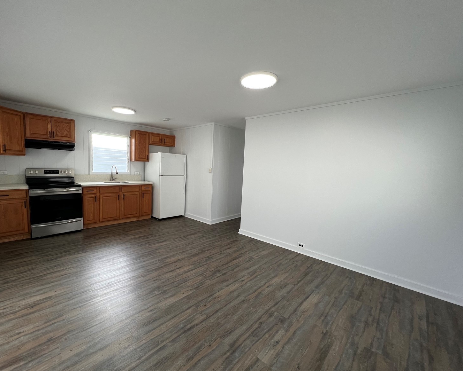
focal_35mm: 14
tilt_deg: -6.3
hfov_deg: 100.5
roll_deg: -2.0
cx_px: 213
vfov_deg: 88.0
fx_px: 192
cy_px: 186
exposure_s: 1/99
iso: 64
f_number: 1.8
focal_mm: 1.57
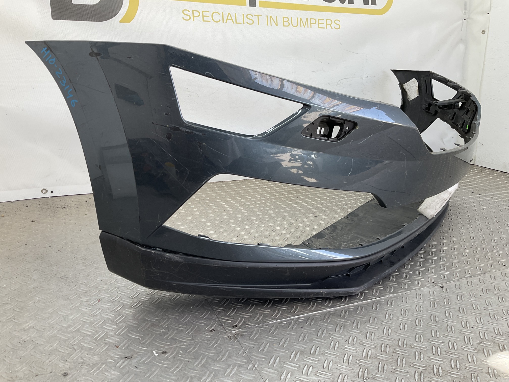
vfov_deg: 48.2
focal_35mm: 29
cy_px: 191
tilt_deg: -16.8
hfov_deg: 61.7
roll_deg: -3.0
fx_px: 426
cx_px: 254
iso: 16
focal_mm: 3
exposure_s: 1/100
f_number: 1.8
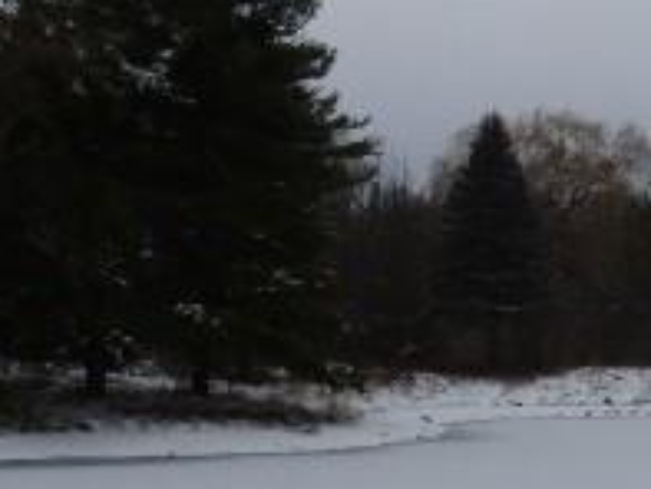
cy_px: 525
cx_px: 707
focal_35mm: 65
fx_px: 1223
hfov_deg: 27.4
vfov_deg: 21.5
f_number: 2.8
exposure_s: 1/1300
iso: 100
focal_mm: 3.58
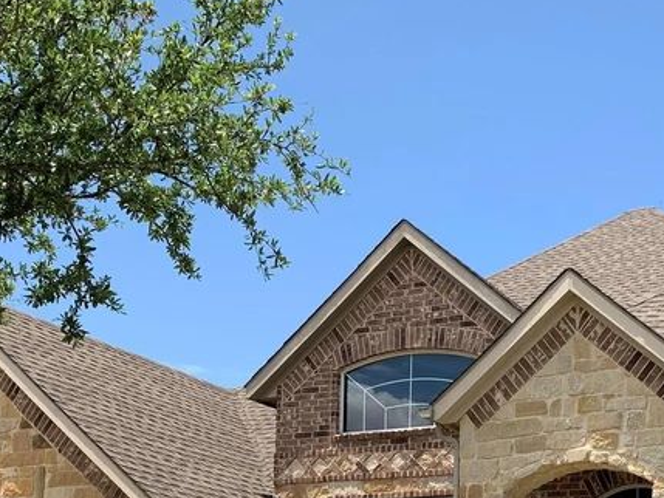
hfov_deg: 30.6
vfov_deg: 22.5
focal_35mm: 62
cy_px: 527
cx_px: 506
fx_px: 1190
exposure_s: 1/1689
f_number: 1.8
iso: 25
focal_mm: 4.25
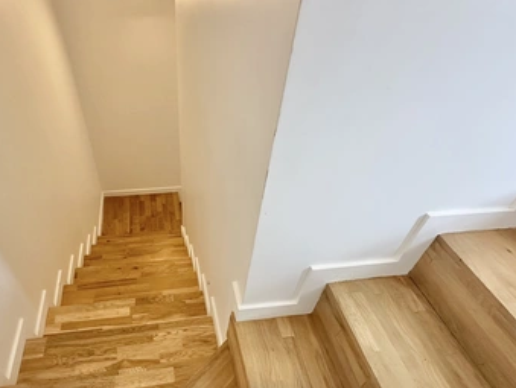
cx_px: 220
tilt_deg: -45.8
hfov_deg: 75.9
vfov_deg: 60.4
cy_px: 242
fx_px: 328
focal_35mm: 22
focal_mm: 2.22
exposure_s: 1/100
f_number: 2.2
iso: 250
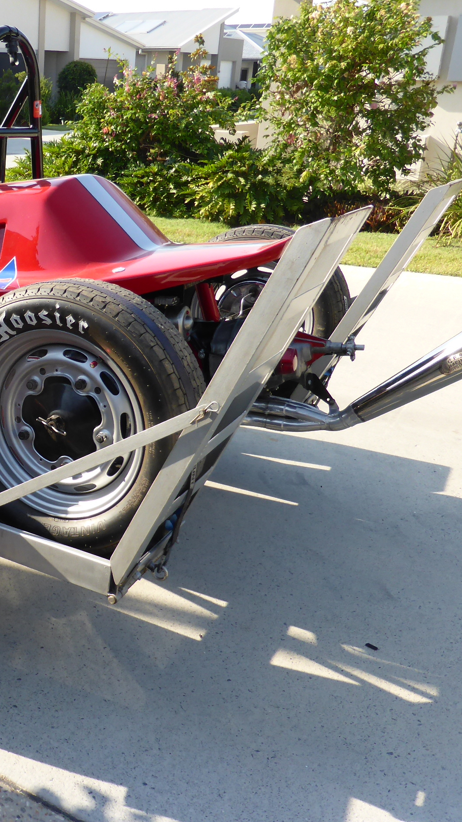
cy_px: 410
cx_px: -21
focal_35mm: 37
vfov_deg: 54.0
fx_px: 806
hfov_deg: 29.4
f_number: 3.3
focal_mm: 4.3
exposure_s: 1/400
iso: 100
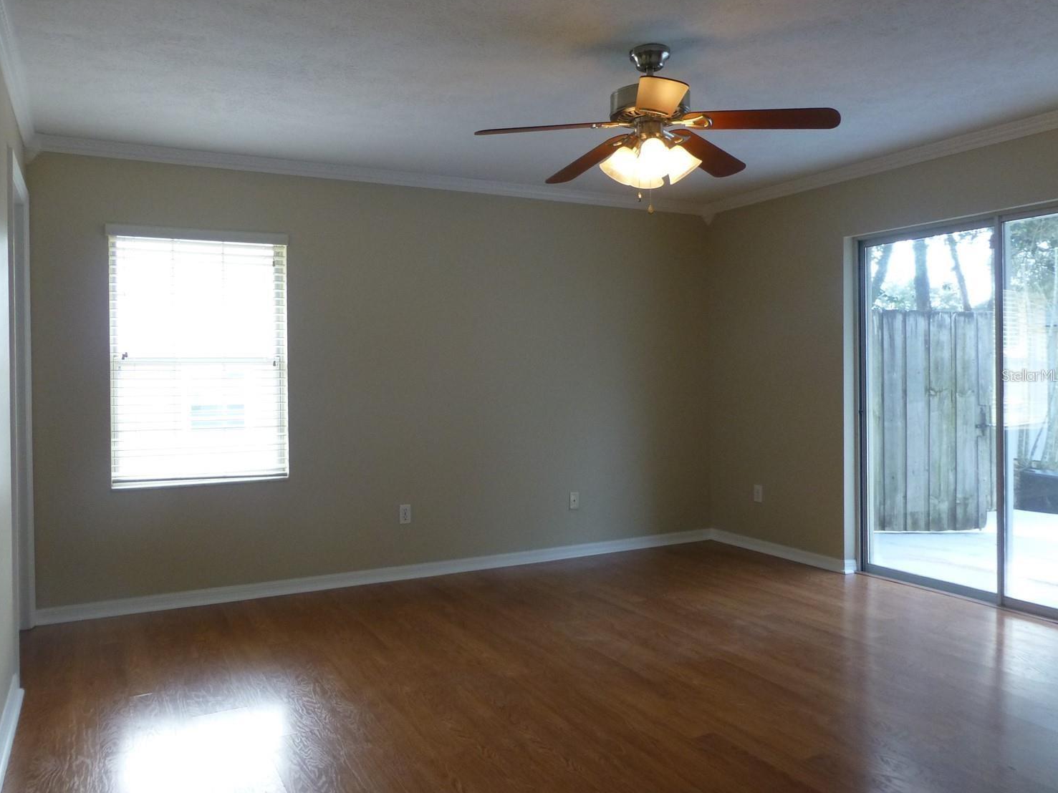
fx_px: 795
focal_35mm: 26
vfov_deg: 53.0
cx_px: 496
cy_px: 375
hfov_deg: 67.2
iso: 250
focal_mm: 4.3
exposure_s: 1/60
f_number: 3.3
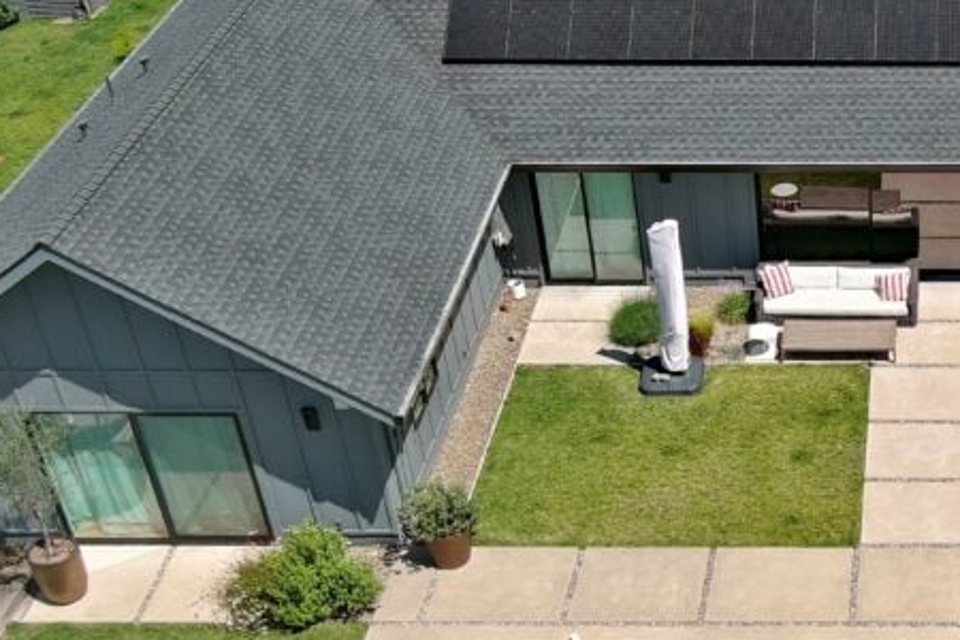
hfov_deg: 28.8
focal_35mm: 66
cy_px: 432
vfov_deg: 20.5
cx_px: 928
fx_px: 1760
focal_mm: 10.57
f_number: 2.8
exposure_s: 1/4808
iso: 400
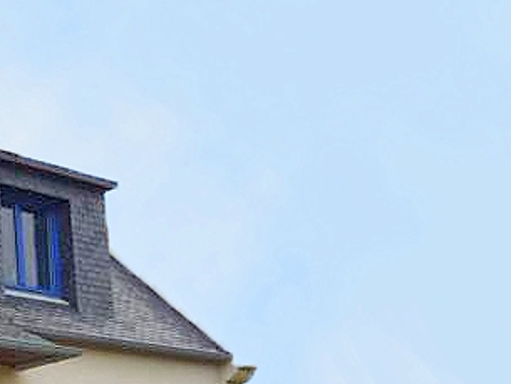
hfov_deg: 21.2
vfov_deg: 16.9
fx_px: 1240
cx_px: -146
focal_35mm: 84
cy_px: 446
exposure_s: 1/640
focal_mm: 4.4
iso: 100
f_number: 3.2
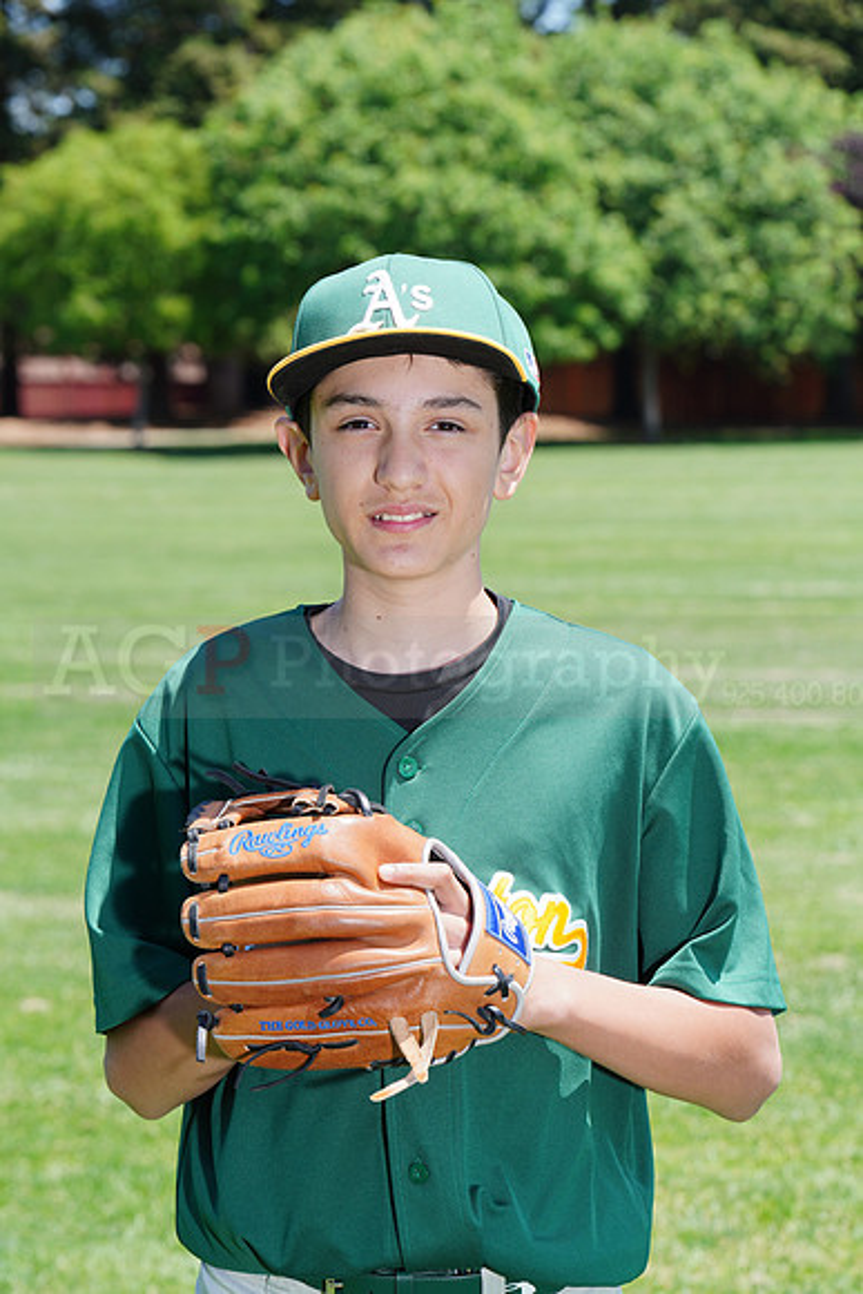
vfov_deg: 14.7
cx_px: 432
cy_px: 647
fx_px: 5031
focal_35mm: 140
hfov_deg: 9.8
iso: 200
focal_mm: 140
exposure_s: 1/200
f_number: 10
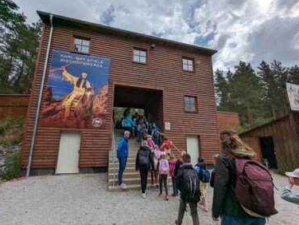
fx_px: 147
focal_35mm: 17
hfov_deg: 91.0
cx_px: 150
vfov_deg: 74.7
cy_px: 117
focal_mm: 2.35
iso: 43
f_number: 2.2
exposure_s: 1/3717
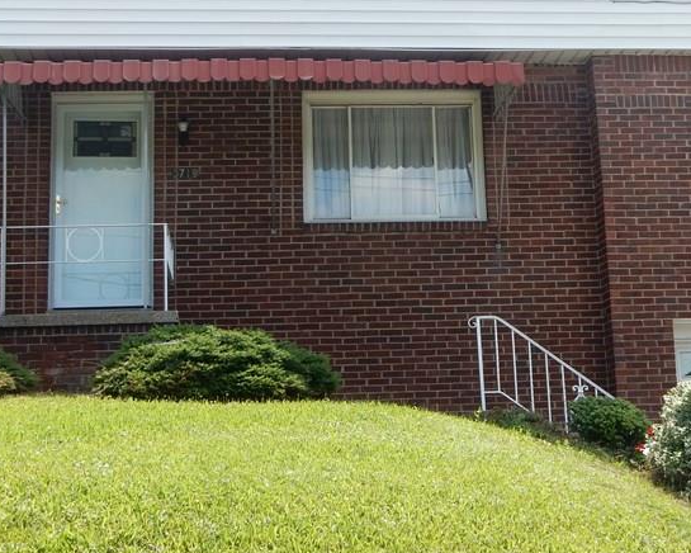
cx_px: 392
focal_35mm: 66
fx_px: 1350
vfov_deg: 23.0
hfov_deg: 28.7
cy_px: 178
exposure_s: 1/400
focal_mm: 6.4
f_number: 4
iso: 125
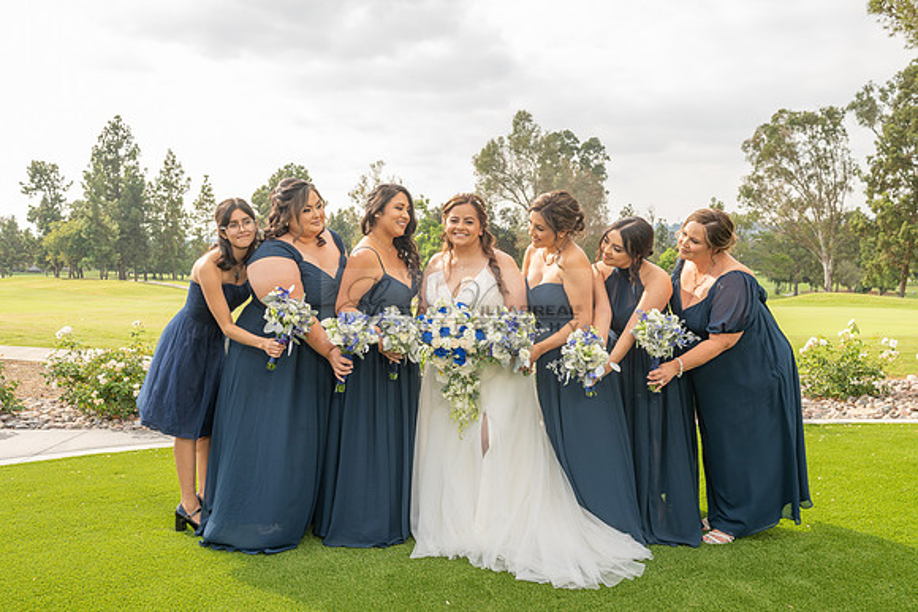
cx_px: 459
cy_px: 306
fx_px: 867
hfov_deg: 55.8
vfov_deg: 38.9
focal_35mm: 34
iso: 200
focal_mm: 34
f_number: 6.3
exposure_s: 1/200
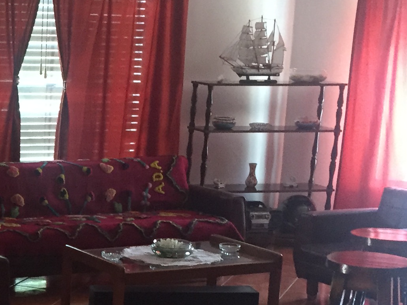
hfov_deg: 19.9
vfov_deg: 15.8
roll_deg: -0.7
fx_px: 1082
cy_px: 284
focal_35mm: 92
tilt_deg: -12.6
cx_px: -95
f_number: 2.2
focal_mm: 4.15
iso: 250
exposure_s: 1/33
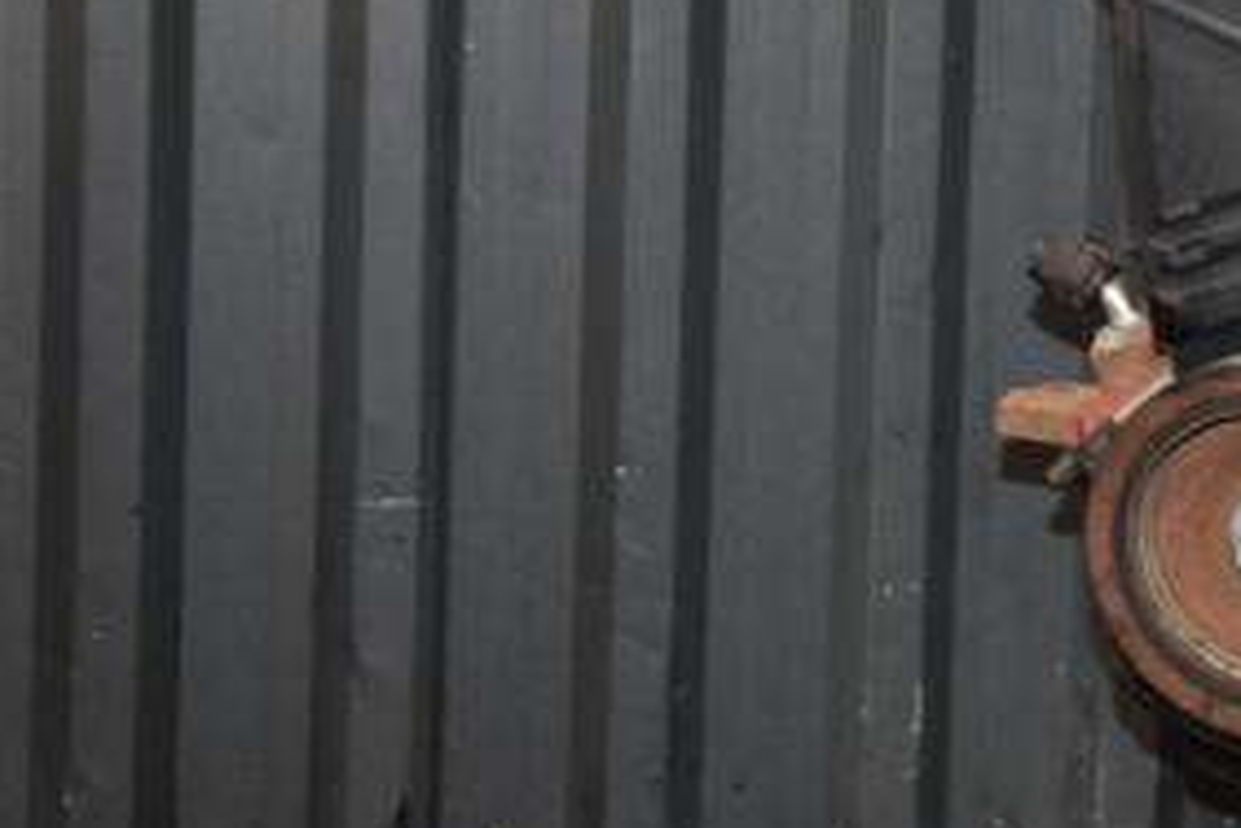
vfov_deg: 13.3
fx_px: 3516
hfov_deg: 19.4
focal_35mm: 102
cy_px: 150
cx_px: 1237
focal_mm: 32
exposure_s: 1/60
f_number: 5
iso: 800
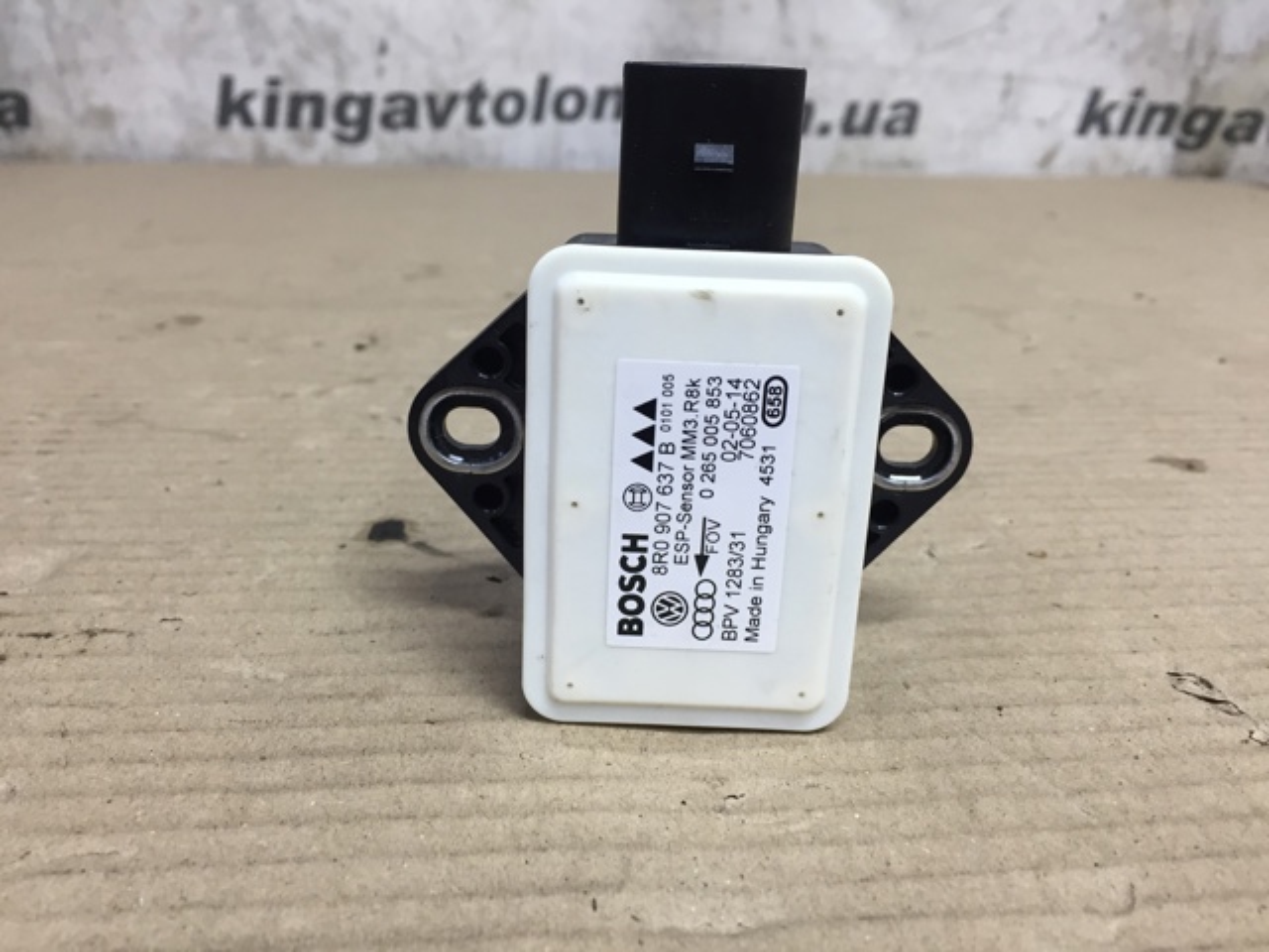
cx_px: 634
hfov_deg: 61.7
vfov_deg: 48.2
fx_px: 1063
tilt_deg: -20.6
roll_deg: -1.8
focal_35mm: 29
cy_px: 476
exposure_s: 1/33
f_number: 2.2
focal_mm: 4.15
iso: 50
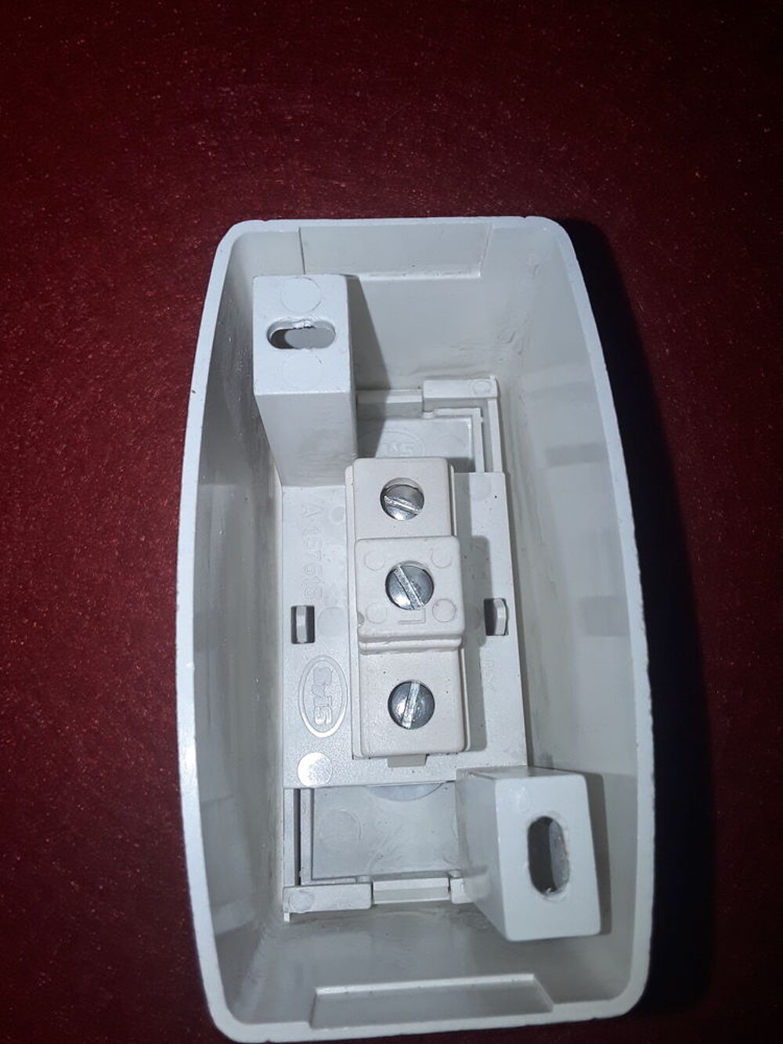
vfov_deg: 65.3
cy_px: 522
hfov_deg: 51.4
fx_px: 814
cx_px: 392
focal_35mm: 27
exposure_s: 1/699
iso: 40
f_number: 1.9
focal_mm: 2.91
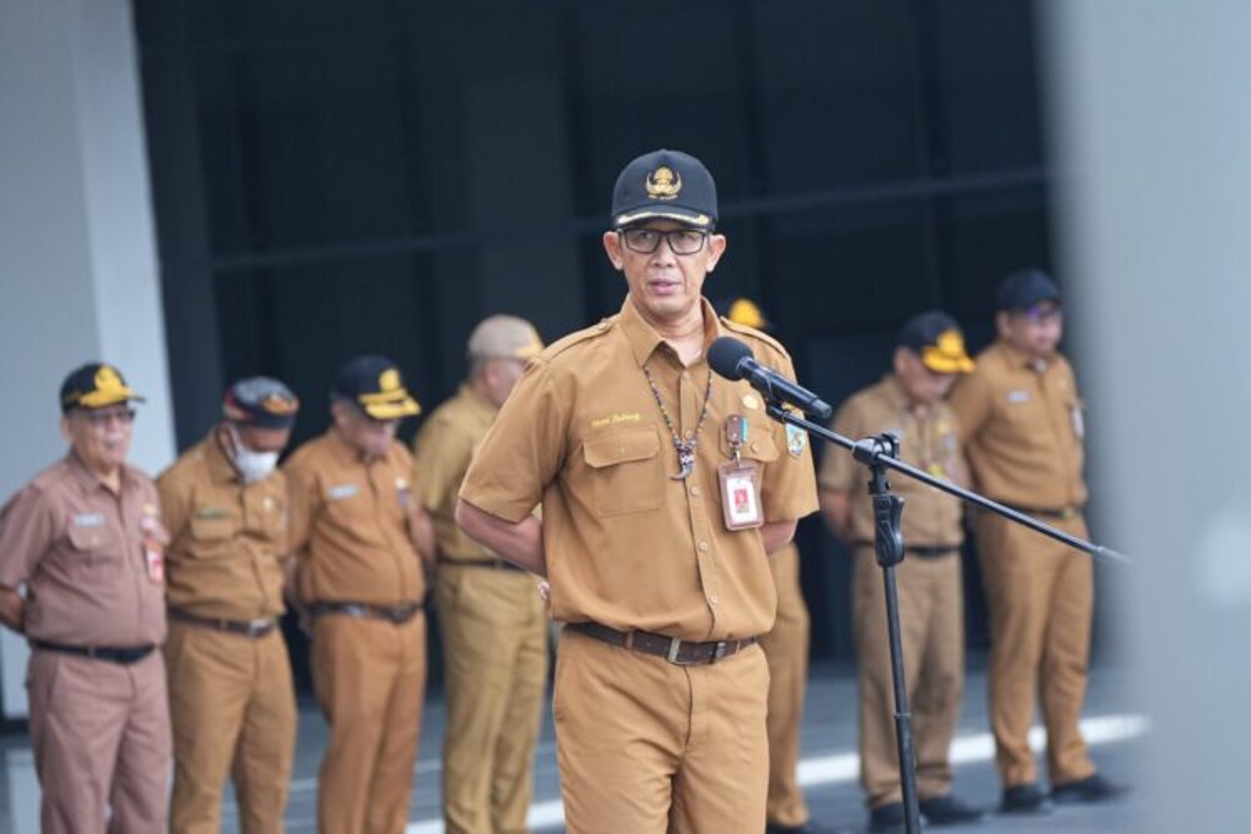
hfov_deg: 9.2
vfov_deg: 6.1
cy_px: 417
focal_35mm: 224
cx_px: 626
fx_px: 7783
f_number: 5.6
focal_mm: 224
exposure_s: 1/320
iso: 2000
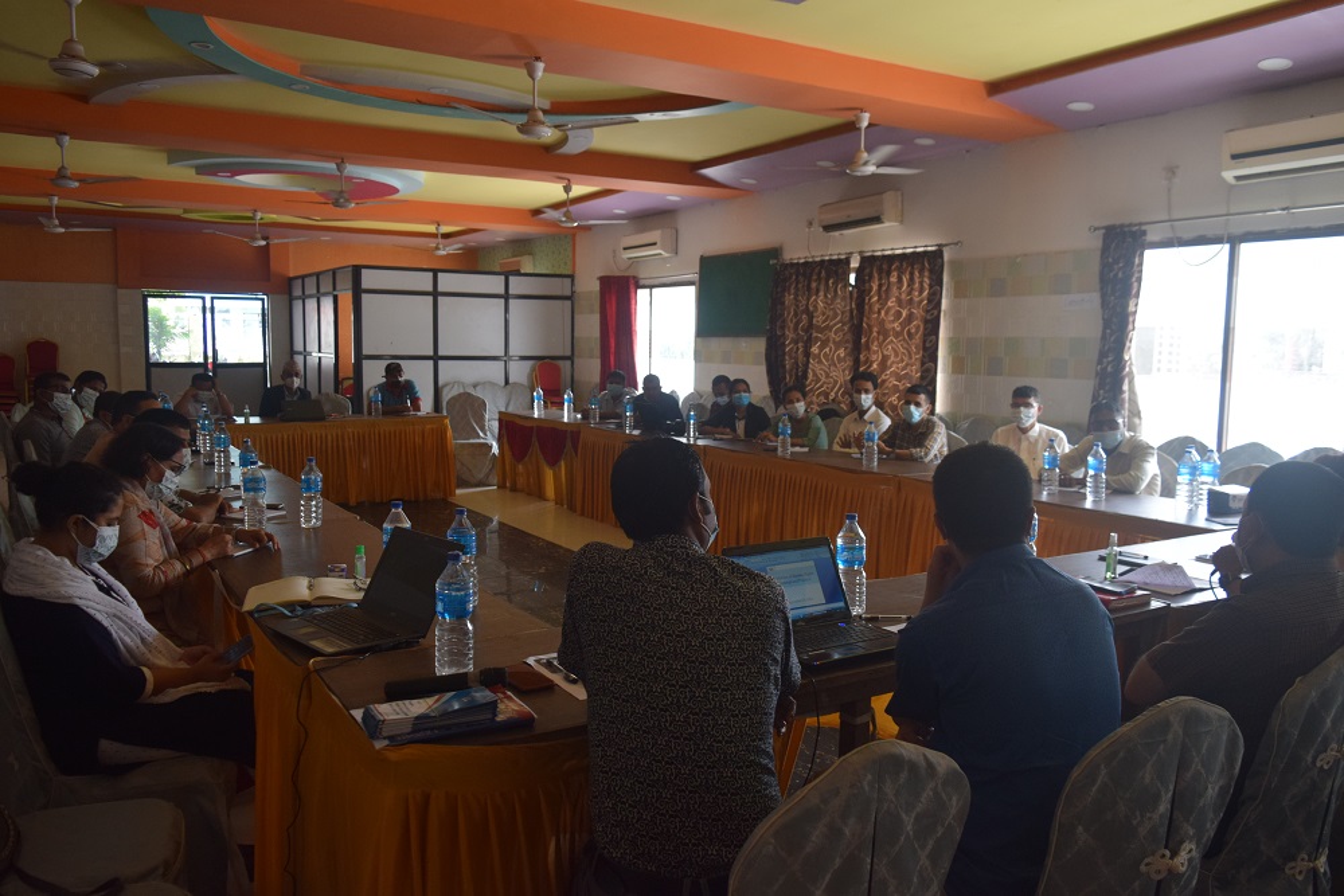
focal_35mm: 27
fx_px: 1008
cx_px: 672
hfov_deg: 67.4
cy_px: 448
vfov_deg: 47.9
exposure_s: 1/100
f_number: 5
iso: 800
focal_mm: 18
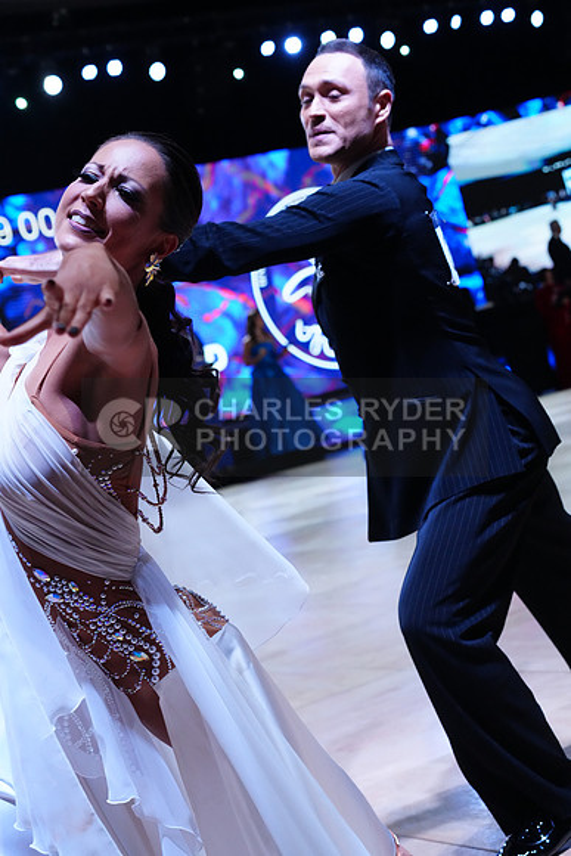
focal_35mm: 70
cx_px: 286
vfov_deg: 28.8
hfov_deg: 19.5
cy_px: 428
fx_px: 1664
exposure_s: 1/400
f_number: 6.3
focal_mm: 70
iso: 6400
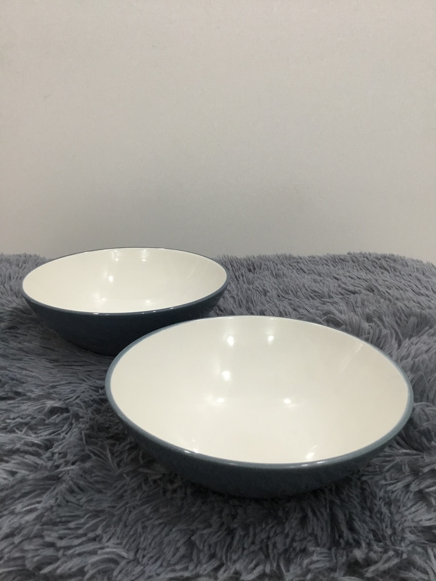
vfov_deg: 58.4
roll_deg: -0.2
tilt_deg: -20.1
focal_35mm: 31
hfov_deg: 45.4
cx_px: 218
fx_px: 521
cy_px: 290
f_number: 2.4
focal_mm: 3.3
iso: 64
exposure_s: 1/33
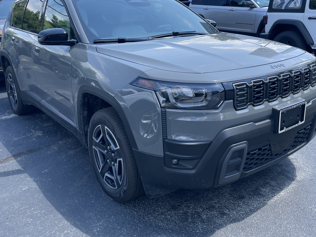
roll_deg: +1.8
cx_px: 176
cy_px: 91
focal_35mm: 35
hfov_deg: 52.5
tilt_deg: -17.2
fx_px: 319
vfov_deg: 40.5
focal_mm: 4.2
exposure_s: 1/824
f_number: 1.6
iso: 32
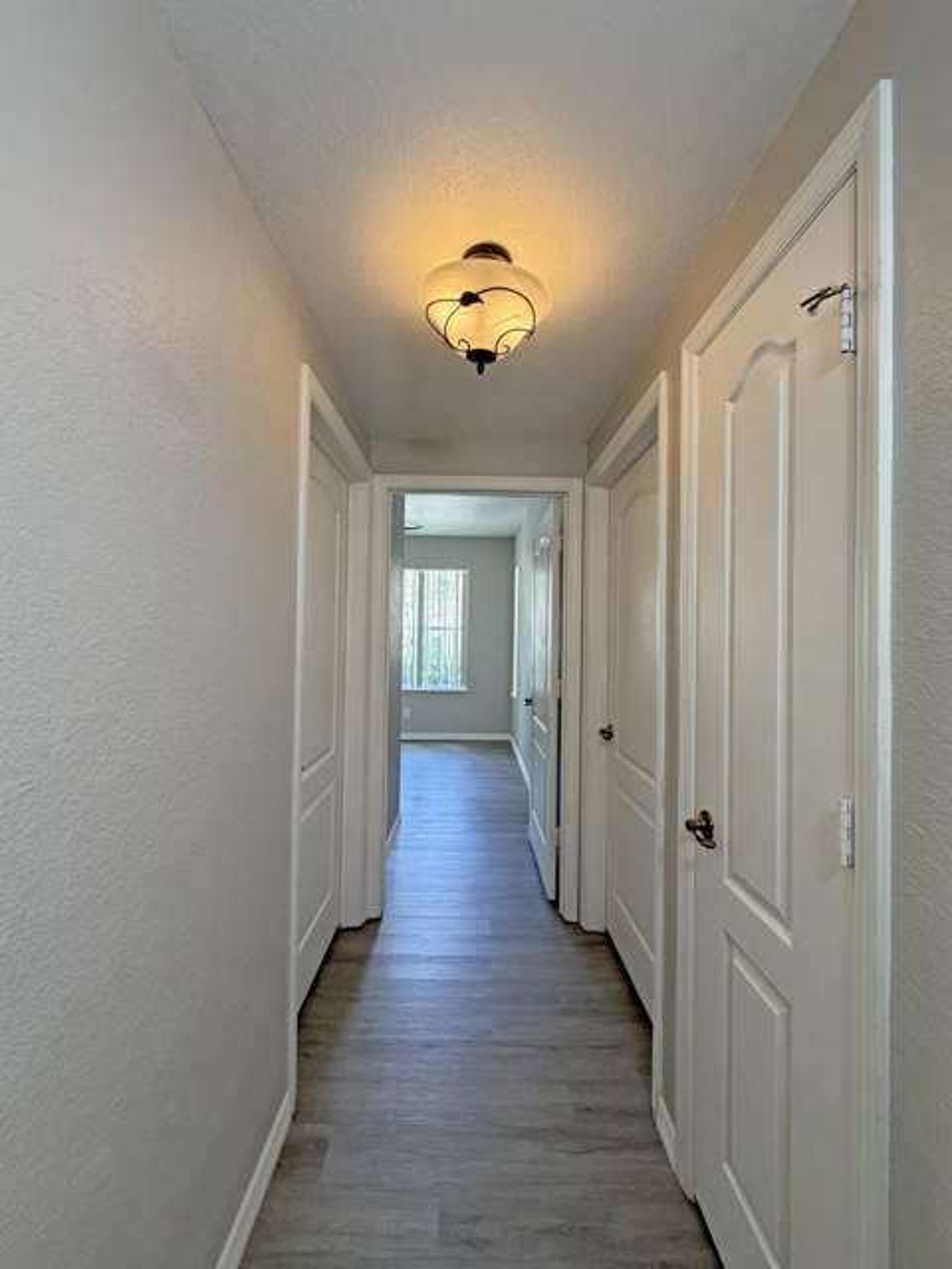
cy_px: 634
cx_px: 476
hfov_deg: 85.7
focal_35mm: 14
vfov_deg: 102.1
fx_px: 513
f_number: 2.2
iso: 250
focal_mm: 2.22
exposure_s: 1/60
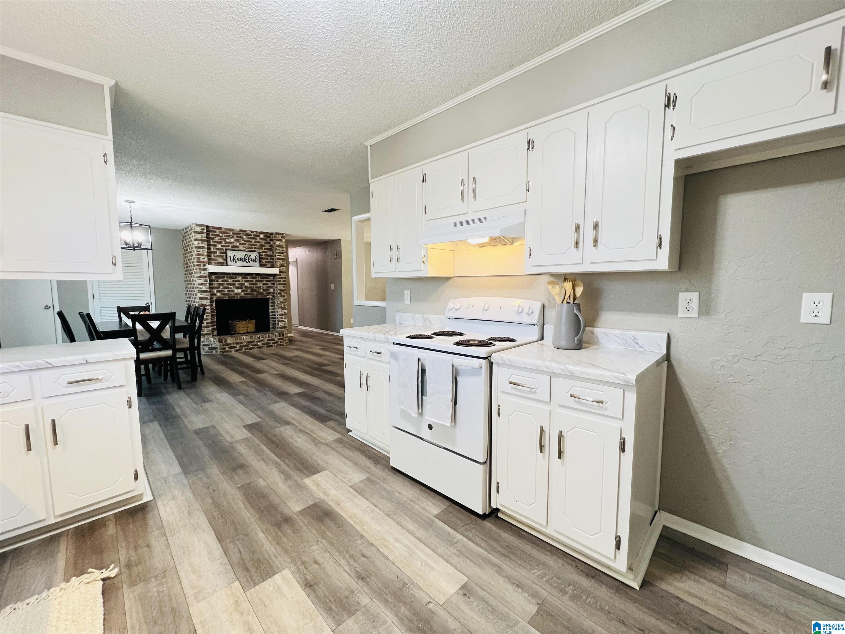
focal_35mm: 13
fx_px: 317
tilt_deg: -5.5
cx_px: 422
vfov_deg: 89.9
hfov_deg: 106.2
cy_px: 317
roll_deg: +0.2
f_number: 1.8
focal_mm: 1.57
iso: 250
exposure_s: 1/60
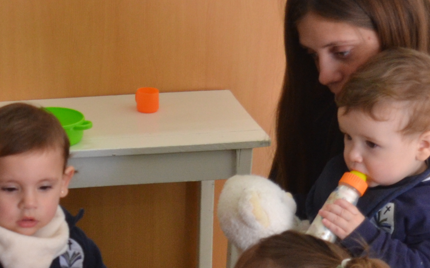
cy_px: 251
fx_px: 1320
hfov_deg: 18.4
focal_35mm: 113
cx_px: 121
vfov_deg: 11.5
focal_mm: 23
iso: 560
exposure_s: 1/60
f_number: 3.8
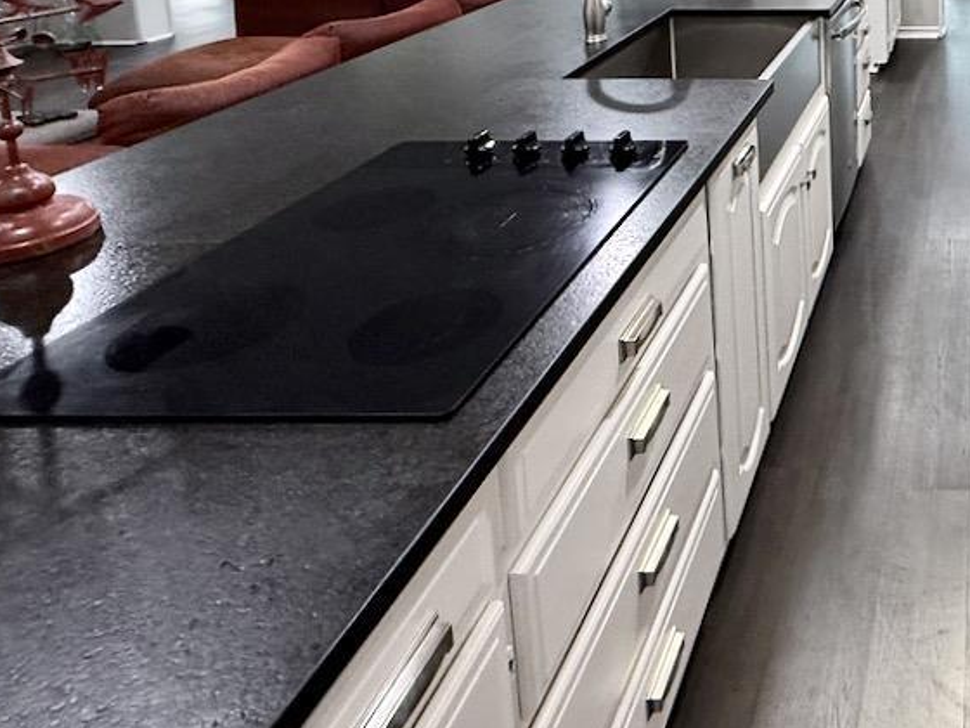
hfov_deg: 46.9
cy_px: -69
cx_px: 979
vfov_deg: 37.2
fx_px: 897
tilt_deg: -7.6
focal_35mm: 32
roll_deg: +1.2
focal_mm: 2.22
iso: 160
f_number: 2.2
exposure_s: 1/60
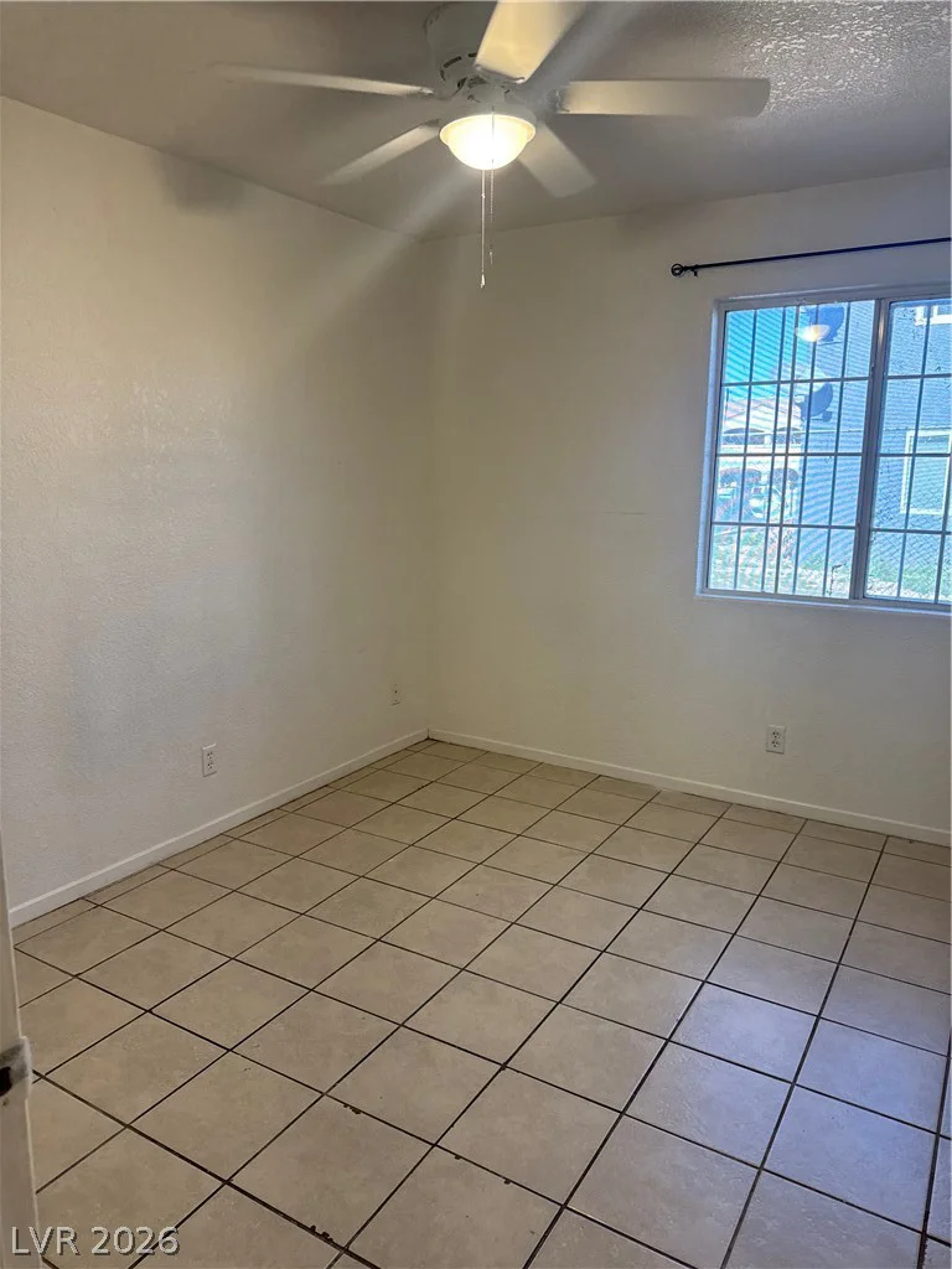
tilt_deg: -11.0
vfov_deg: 71.6
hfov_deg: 56.8
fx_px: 880
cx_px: 476
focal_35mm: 24
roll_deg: -2.5
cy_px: 634
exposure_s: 1/120
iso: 200
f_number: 1.78
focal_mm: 6.76
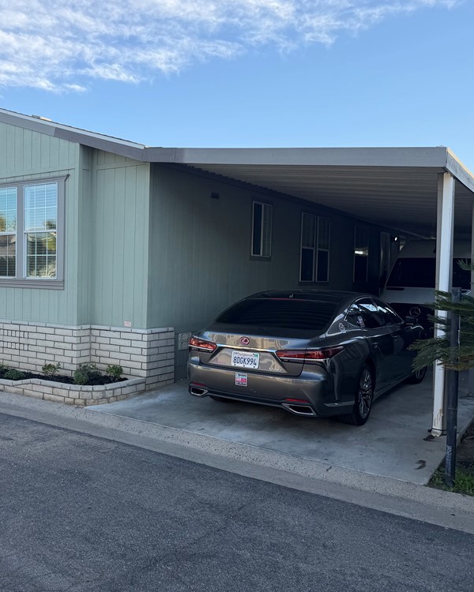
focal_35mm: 32
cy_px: 290
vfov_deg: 55.7
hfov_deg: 44.5
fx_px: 561
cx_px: 126
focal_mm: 6.76
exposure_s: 1/1553
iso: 80
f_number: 1.78
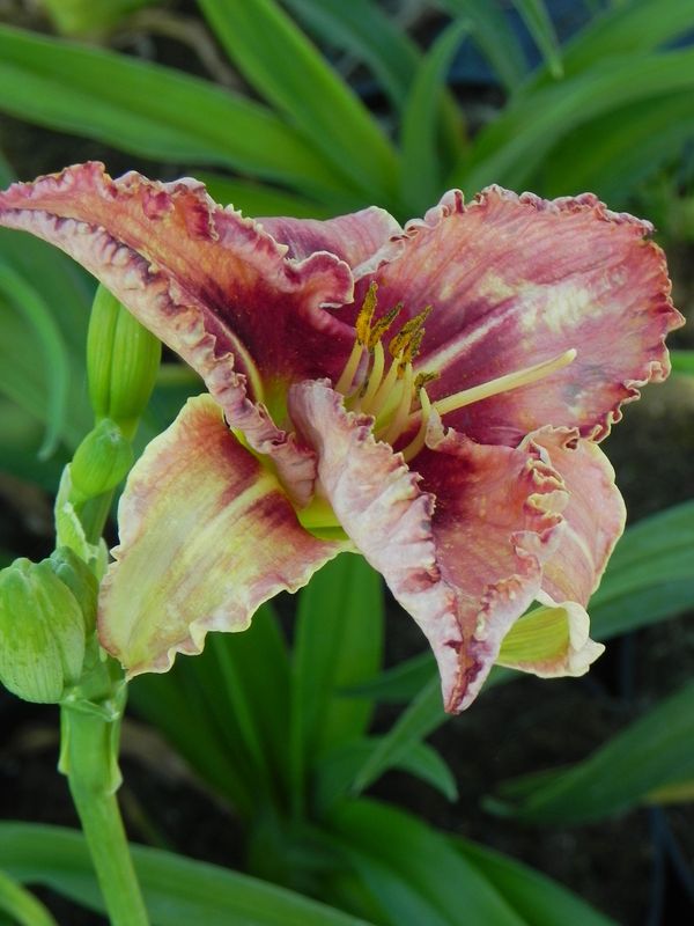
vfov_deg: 13.7
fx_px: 3849
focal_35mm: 144
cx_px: 347
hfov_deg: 10.3
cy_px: 463
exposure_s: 1/160
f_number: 5.6
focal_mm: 25.7
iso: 160
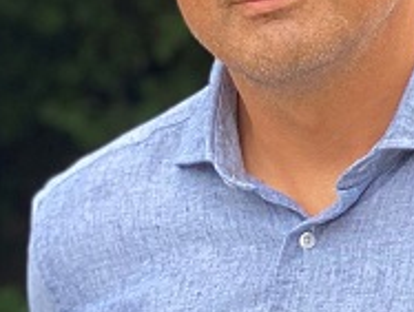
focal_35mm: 130
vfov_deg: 11.3
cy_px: -17
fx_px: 1558
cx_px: 390
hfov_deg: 14.9
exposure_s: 1/122
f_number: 2
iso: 32
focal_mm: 6
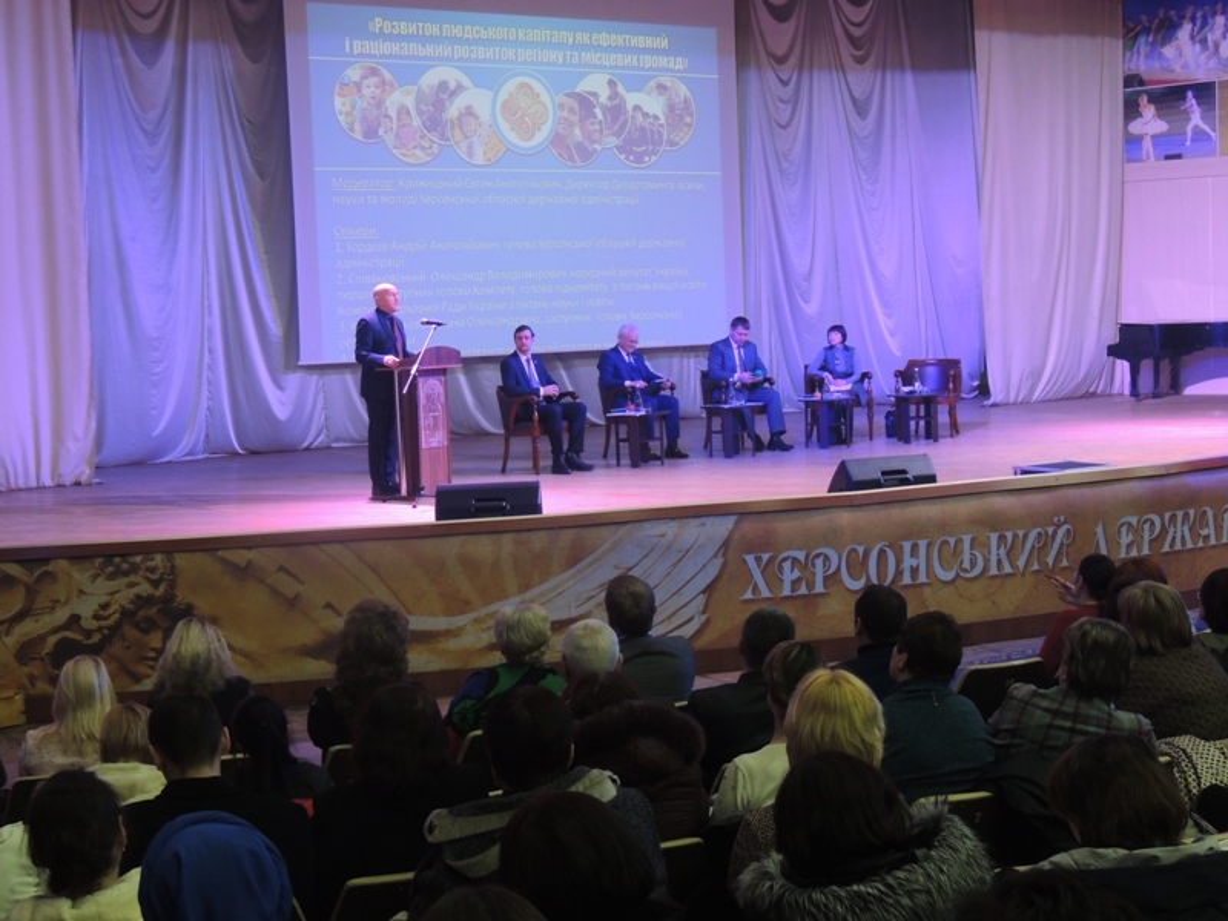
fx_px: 1667
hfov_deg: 40.4
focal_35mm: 47
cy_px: 460
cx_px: 614
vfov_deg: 30.9
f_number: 3.5
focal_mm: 8.3
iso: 400
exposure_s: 1/13
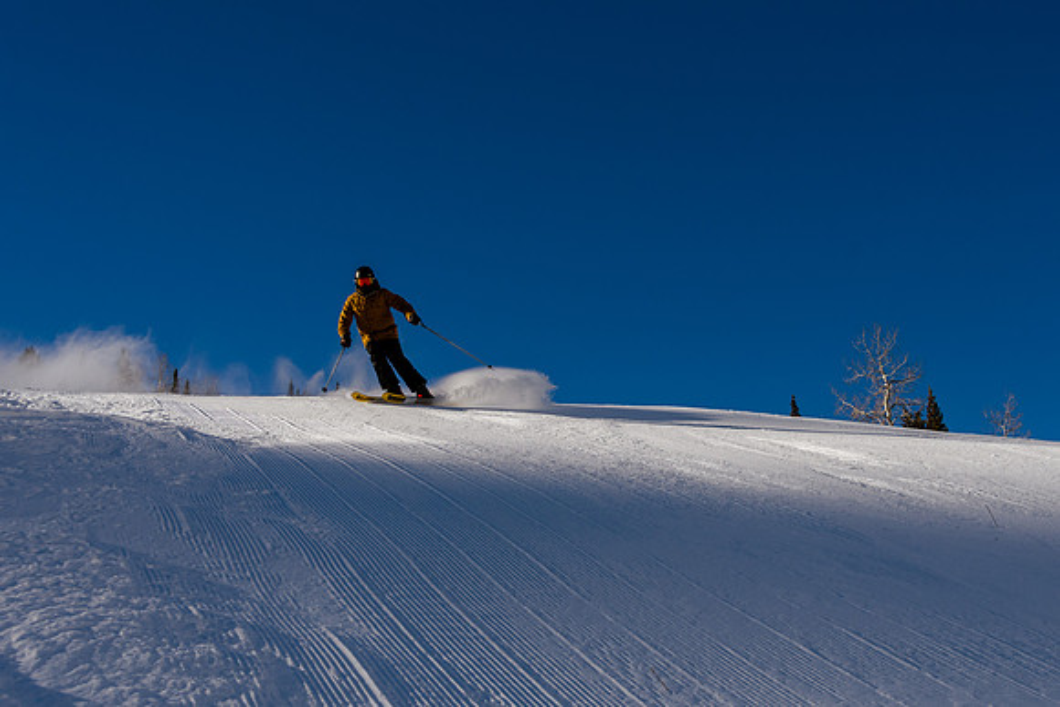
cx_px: 604
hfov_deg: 36.4
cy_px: 304
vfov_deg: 24.7
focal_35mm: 55
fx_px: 1611
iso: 160
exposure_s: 1/1000
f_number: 8
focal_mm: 32
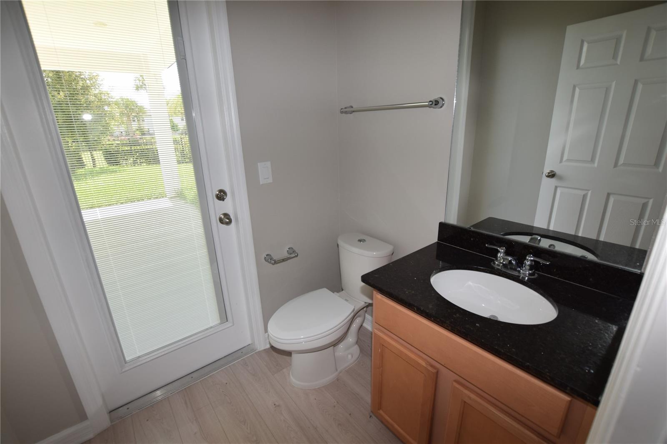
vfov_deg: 77.3
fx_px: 278
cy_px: 222
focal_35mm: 15
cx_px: 334
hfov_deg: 100.4
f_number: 5.6
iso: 280
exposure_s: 1/125
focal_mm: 10
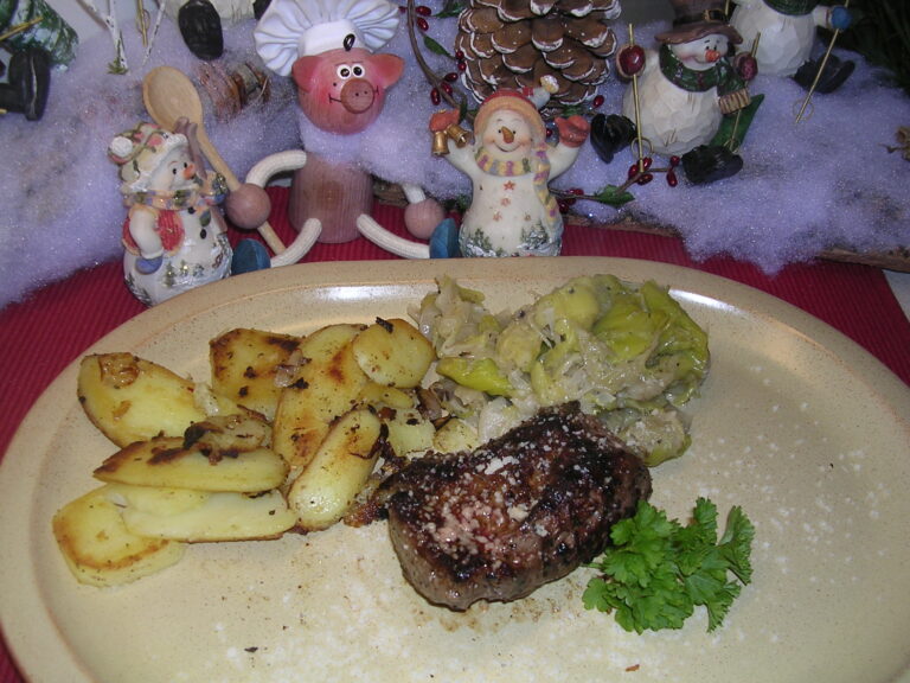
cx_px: 455
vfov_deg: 37.7
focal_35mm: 38
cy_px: 342
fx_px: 999
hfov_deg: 49.0
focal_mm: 5.8
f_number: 2.8
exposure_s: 1/60.1
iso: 100
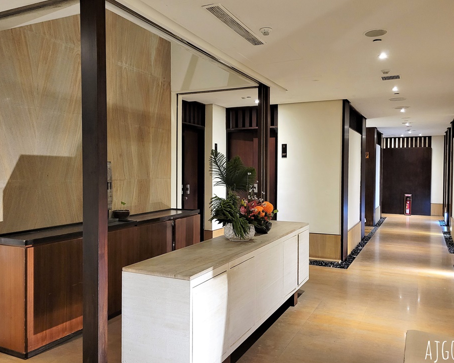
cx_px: 231
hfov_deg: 62.2
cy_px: 180
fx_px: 376
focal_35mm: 28
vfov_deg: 51.5
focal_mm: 5.4
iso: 500
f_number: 1.8
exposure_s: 1/24
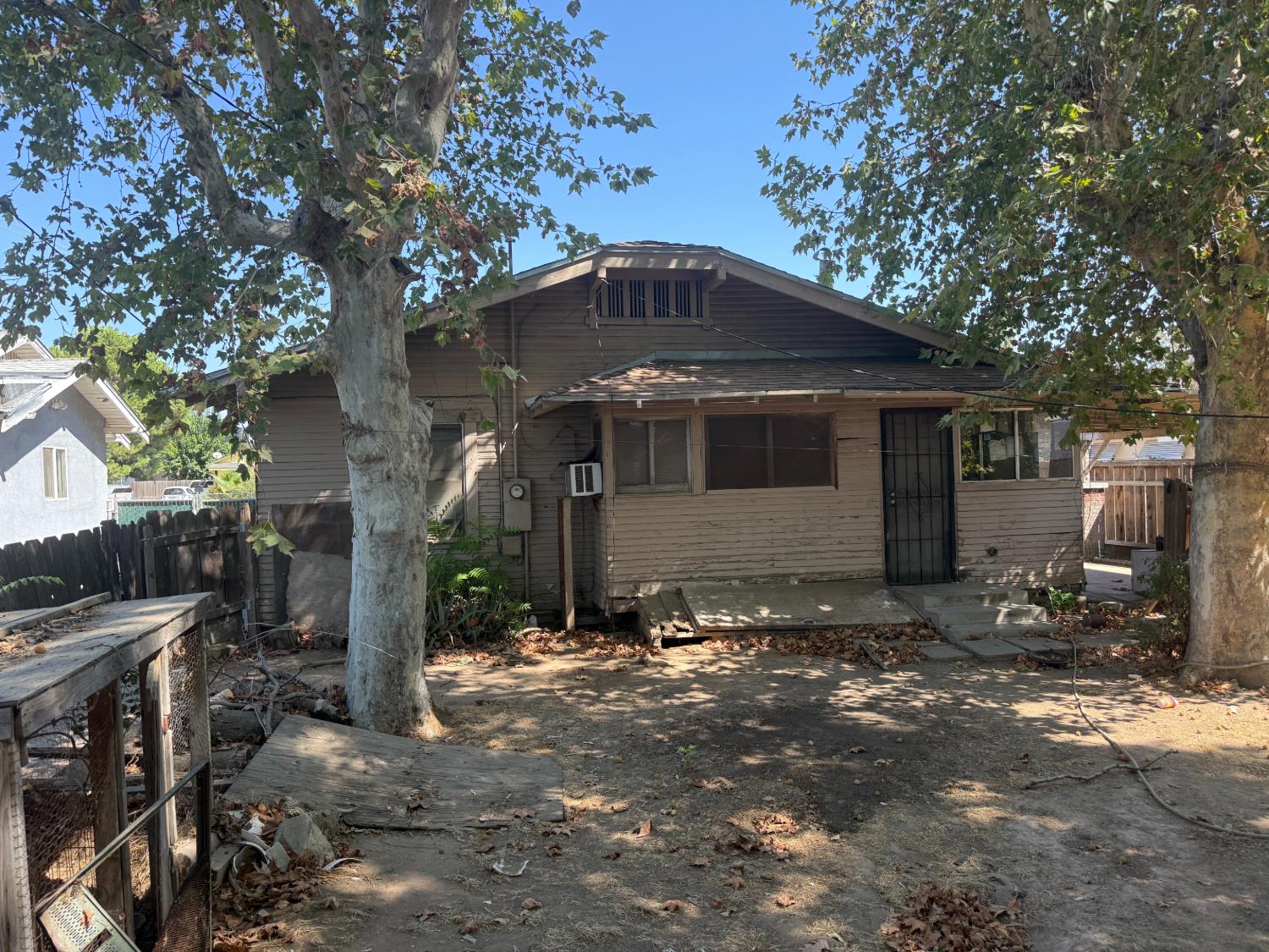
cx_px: 634
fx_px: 880
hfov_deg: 71.6
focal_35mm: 24
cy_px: 476
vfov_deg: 56.8
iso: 100
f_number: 1.78
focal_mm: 6.76
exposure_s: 1/602
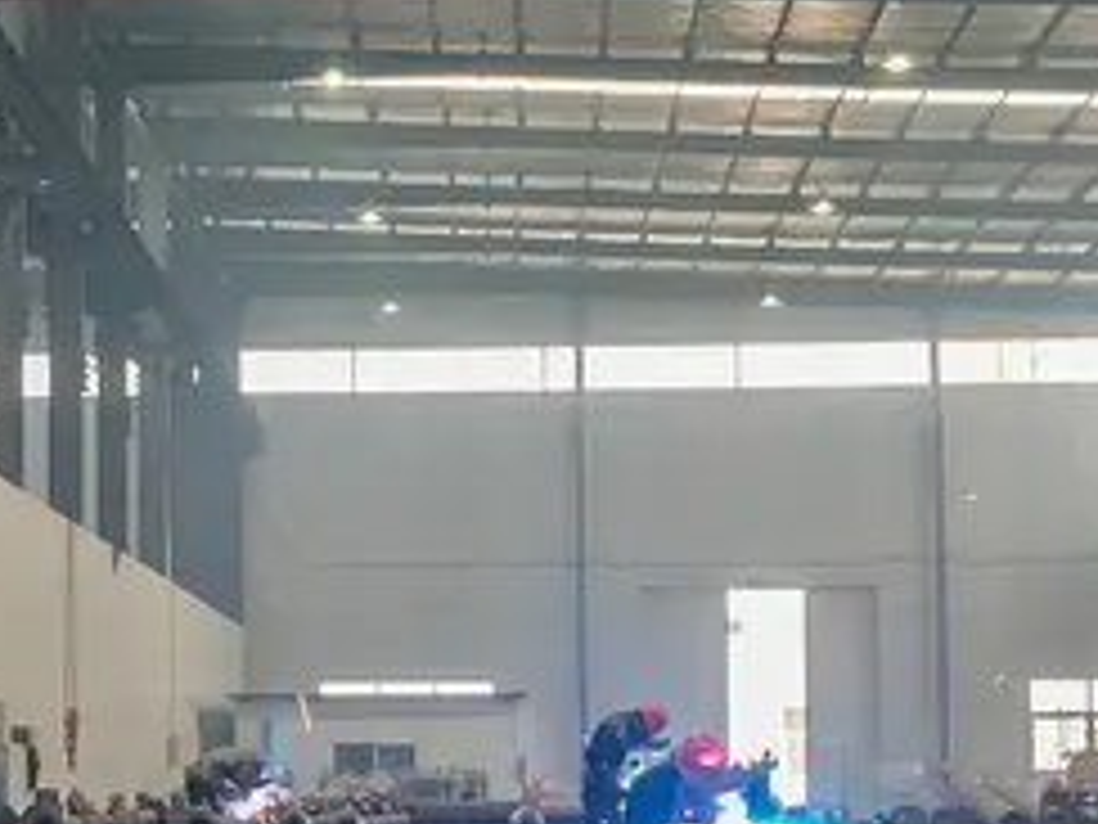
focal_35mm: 95
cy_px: 576
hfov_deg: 20.5
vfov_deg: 15.5
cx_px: 256
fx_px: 3013
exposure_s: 1/33
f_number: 2.2
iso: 80
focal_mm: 4.15
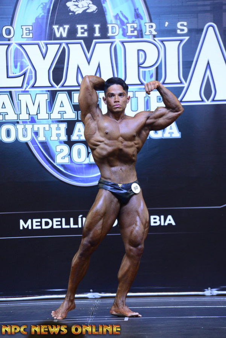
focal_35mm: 200
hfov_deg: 6.9
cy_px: 169
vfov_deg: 10.3
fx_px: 1881
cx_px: 113
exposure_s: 1/125
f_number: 4.5
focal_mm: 200
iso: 1600
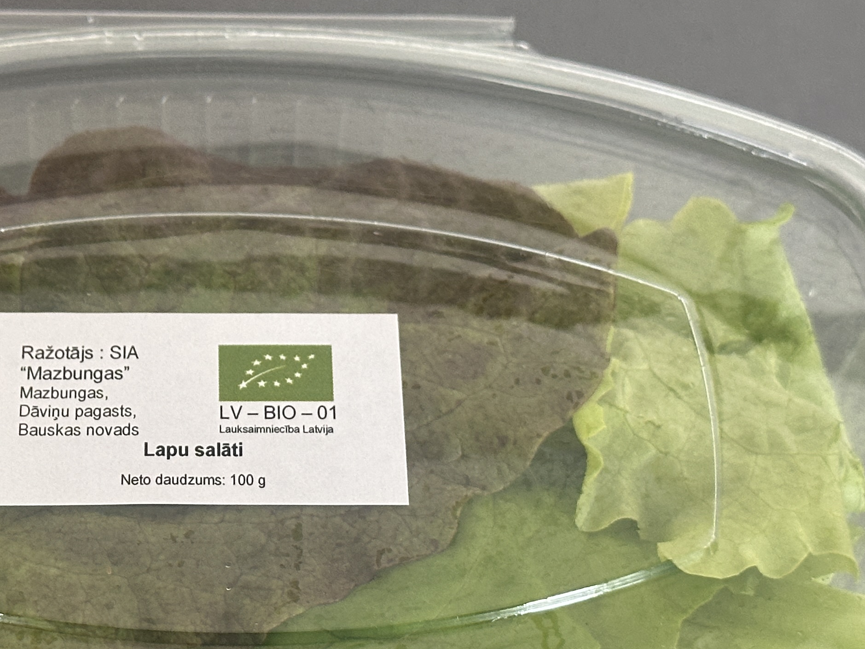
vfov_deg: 14.3
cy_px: 558
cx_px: 199
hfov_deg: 18.9
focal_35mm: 103
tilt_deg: -56.3
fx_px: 2574
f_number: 1.78
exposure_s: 1/60
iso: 200
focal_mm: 6.86
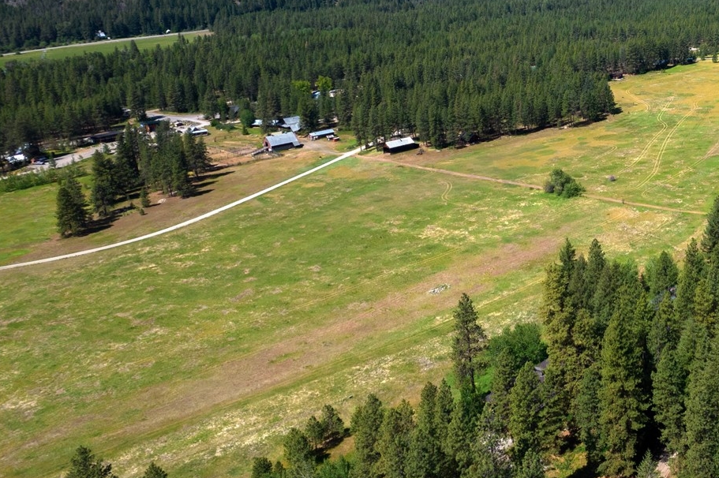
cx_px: 650
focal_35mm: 41
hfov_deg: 43.3
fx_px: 818
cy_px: 201
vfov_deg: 32.5
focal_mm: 8.38
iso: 100
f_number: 2.8
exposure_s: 1/2000
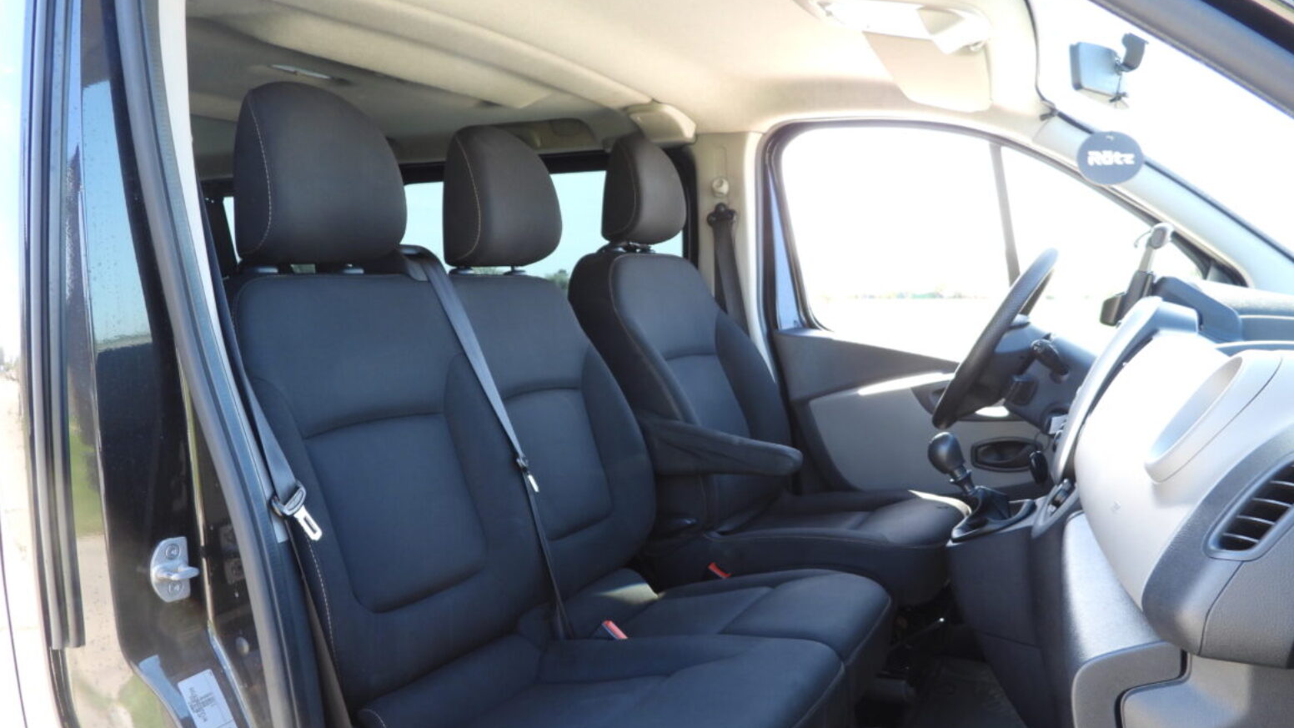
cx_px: 641
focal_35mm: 27
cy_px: 458
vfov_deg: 42.6
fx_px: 926
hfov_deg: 69.9
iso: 100
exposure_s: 1/60
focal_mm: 4.3
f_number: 2.8
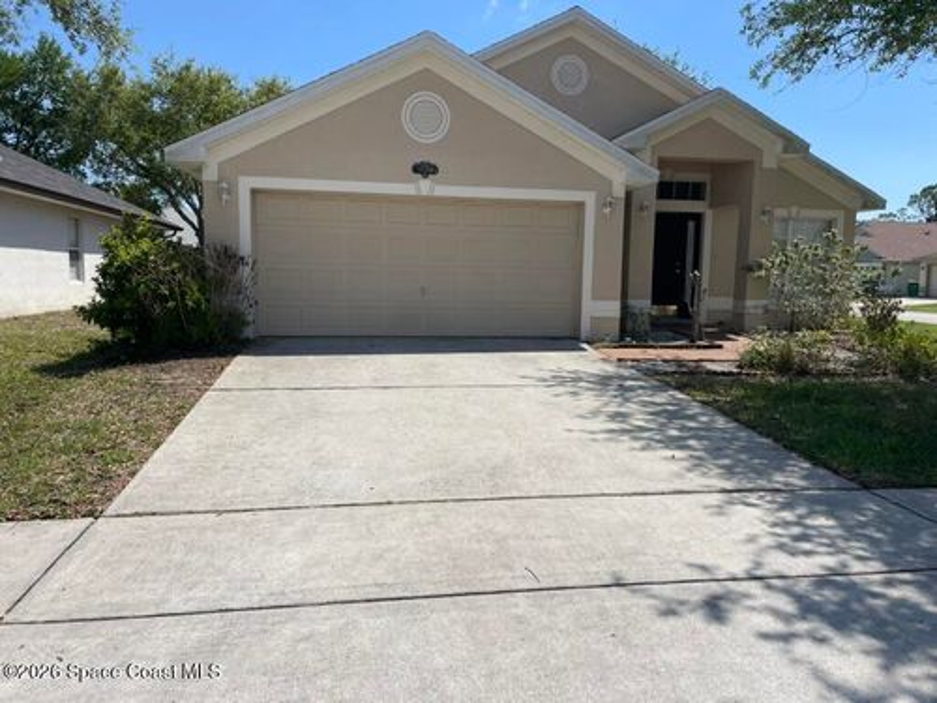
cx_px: 468
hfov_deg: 67.3
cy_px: 352
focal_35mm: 26
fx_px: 704
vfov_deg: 53.1
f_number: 1.6
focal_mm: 4.2
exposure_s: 1/5291
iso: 32
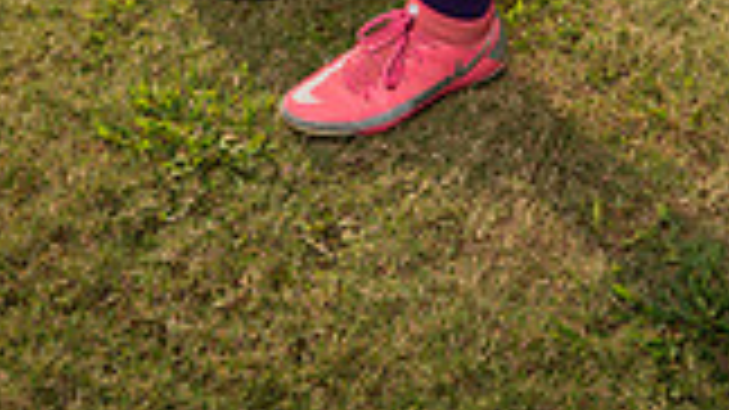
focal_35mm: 70
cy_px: -554
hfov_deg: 30.1
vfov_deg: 13.2
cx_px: 450
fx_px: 1353
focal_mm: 24
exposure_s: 1/640
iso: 250
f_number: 8
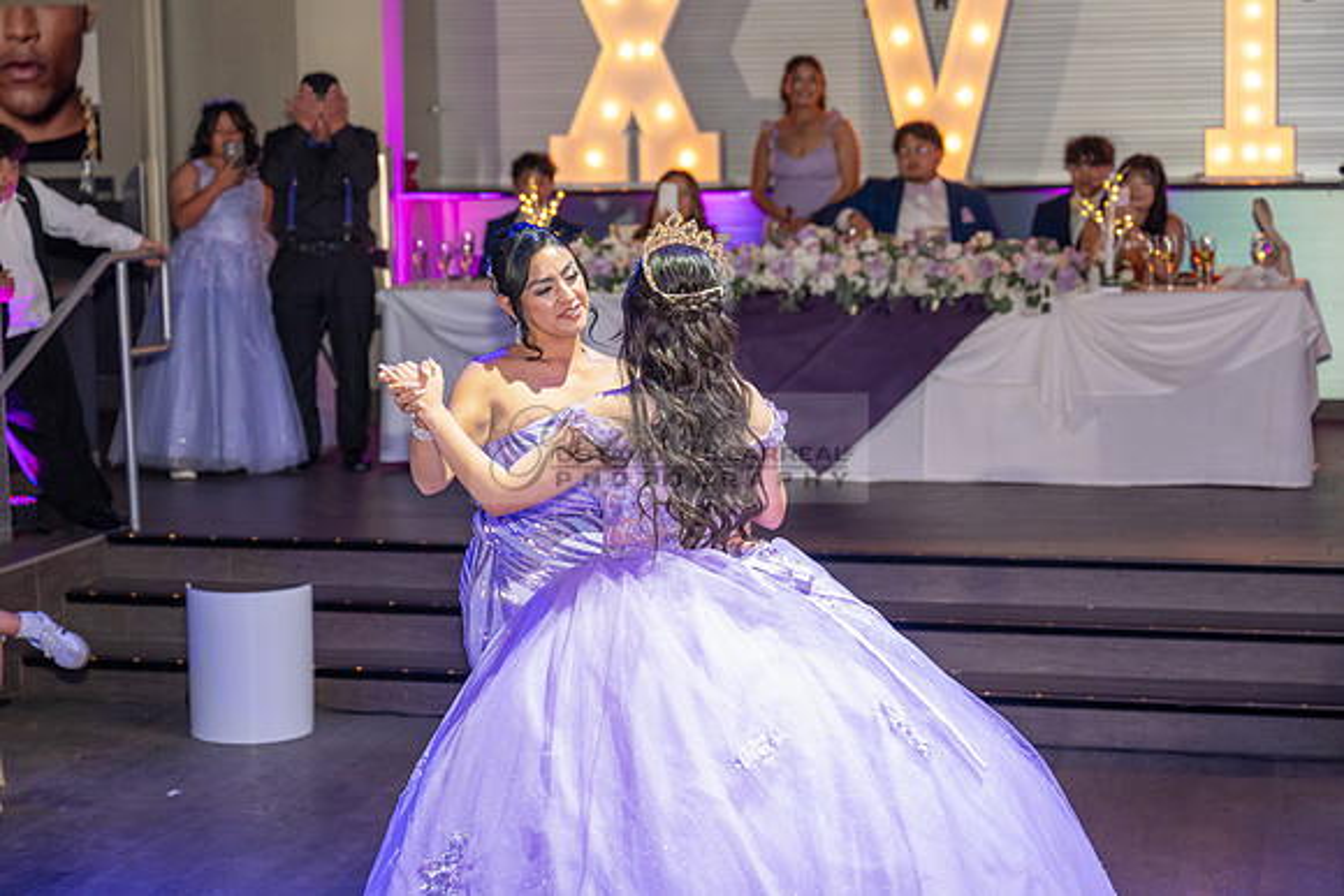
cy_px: 448
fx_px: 2614
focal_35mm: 70
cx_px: 672
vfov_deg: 19.5
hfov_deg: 28.8
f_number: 3.5
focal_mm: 70
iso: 1000
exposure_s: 1/125
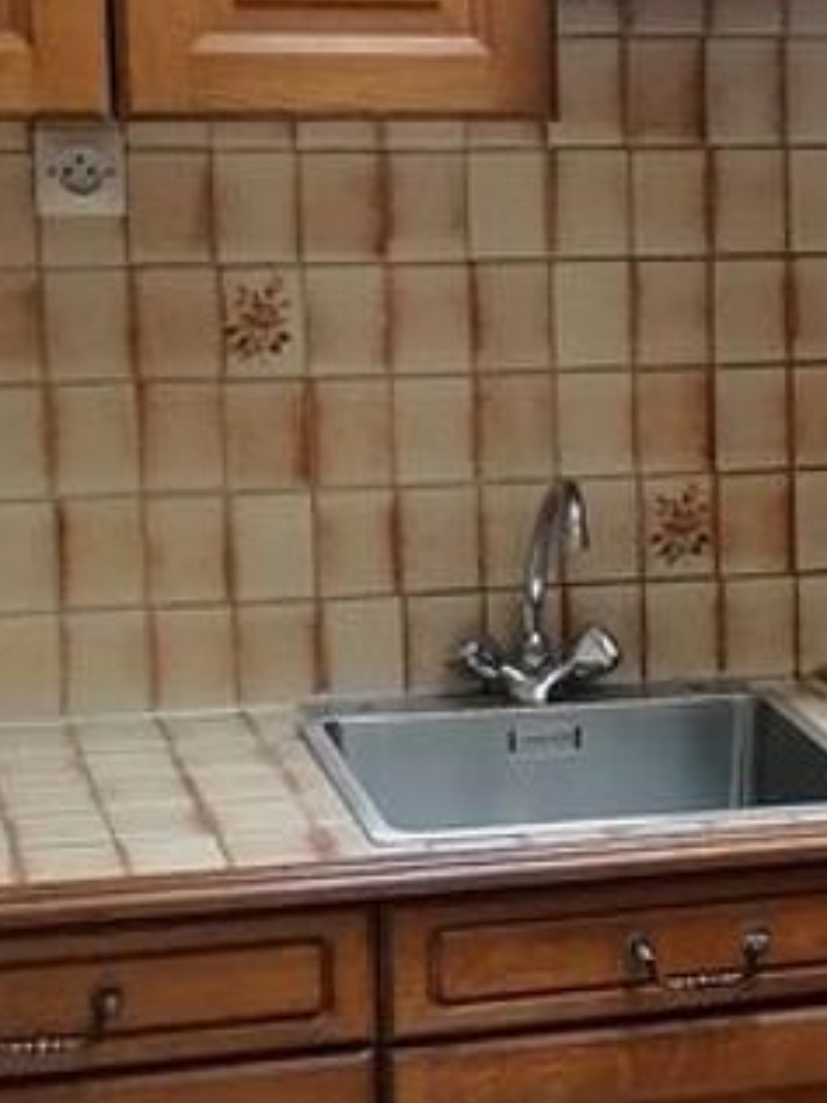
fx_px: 3631
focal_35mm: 114
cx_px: 1134
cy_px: 578
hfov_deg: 12.5
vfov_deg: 17.3
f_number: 1.8
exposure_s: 1/33.3
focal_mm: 4.75
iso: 160
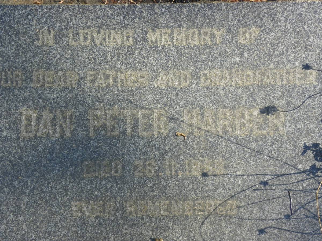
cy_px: 120
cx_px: 161
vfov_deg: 22.3
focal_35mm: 66
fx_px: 614
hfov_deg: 29.4
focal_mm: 11.8
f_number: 4.5
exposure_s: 1/200
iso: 64
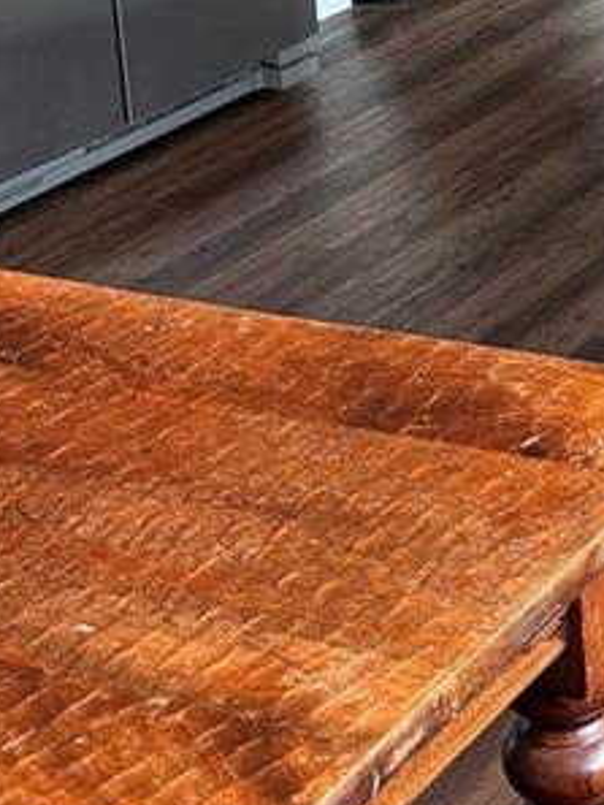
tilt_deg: -10.8
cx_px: 1024
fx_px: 2255
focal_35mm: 97
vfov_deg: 18.7
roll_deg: +1.3
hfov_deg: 13.9
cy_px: -266
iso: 160
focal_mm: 6.76
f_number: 1.78
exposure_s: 1/60
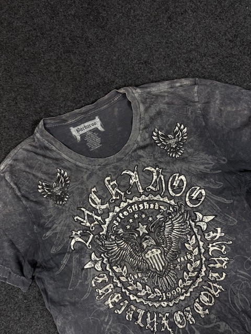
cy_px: 167
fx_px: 232
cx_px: 126
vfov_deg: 71.6
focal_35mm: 24
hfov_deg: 56.8
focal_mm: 6.76
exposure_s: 1/100
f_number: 1.78
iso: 100
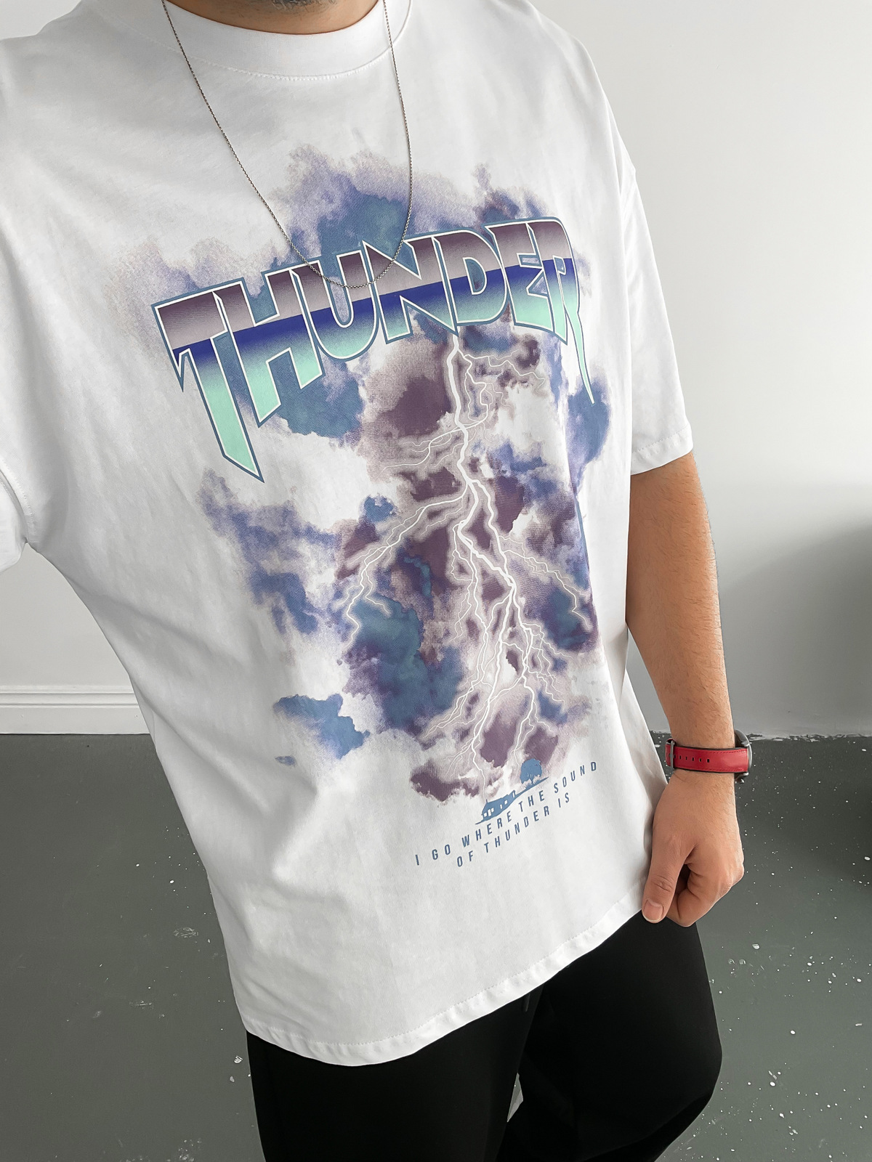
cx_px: 436
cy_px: 581
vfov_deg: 61.7
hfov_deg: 48.2
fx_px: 974
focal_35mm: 29
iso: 25
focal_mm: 3
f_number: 1.8
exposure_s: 1/120
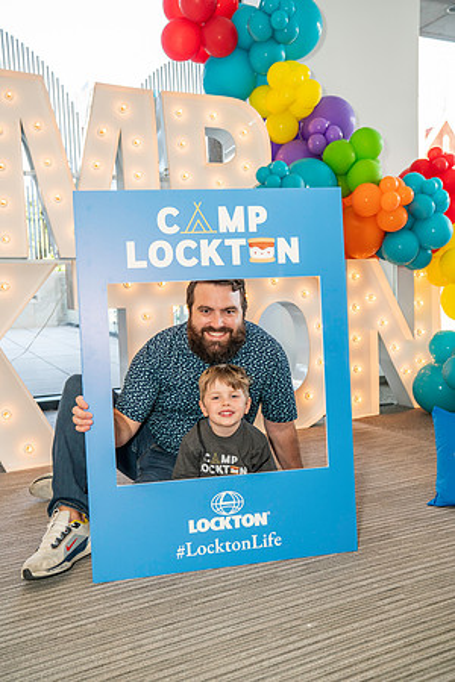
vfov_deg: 58.7
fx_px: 607
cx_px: 228
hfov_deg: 41.1
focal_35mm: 32
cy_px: 341
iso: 1000
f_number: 4.5
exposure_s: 1/200
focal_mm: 32
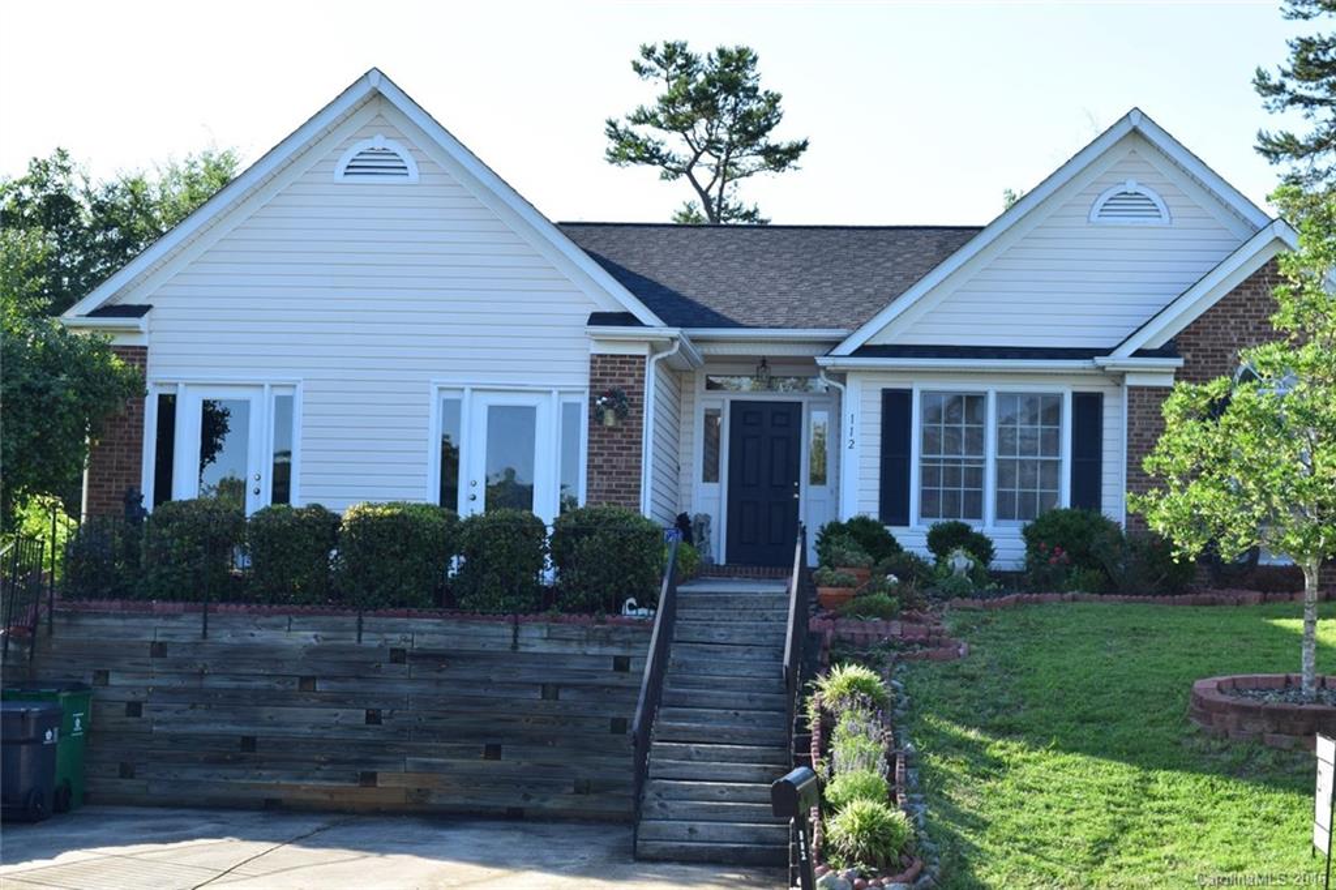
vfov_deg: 19.7
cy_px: 445
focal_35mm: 69
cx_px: 668
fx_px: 2560
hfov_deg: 29.3
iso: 400
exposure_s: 1/250
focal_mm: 46
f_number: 10
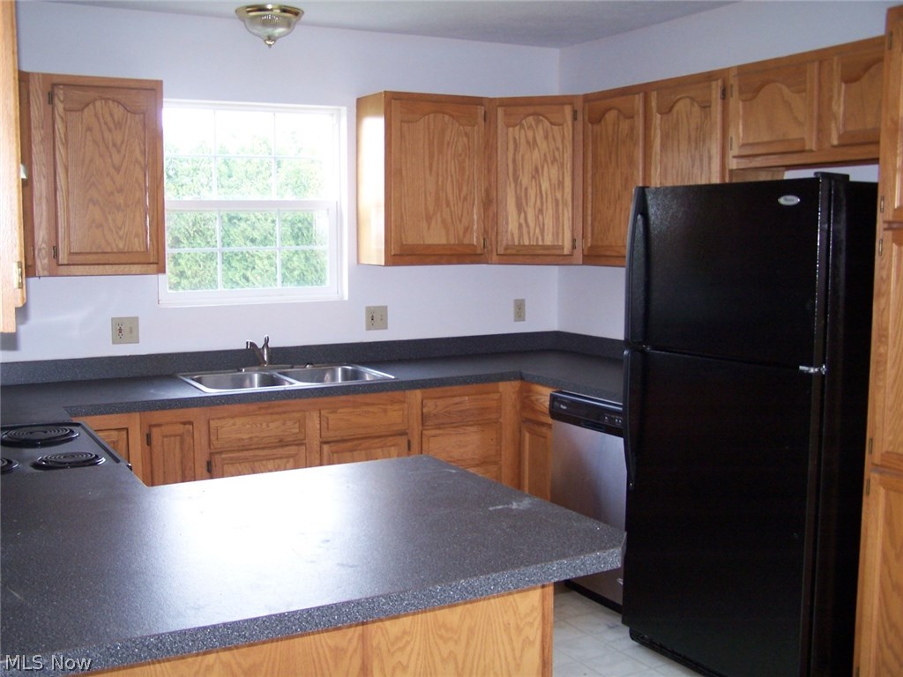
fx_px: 991
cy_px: 338
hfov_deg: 49.0
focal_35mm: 38
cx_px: 452
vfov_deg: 37.7
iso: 140
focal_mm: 6.3
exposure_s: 1/60
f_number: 2.8
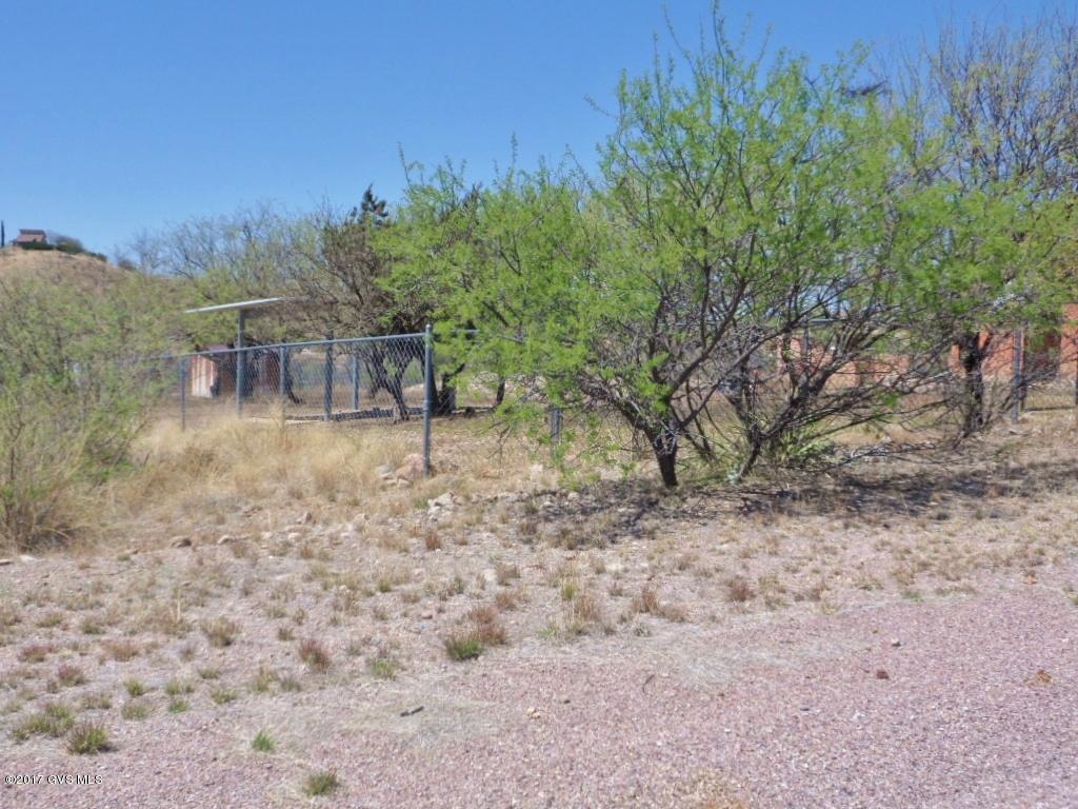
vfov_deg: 34.3
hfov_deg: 44.8
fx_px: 1308
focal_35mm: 42
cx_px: 539
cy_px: 404
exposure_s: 1/750
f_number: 4
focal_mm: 6.5
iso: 80
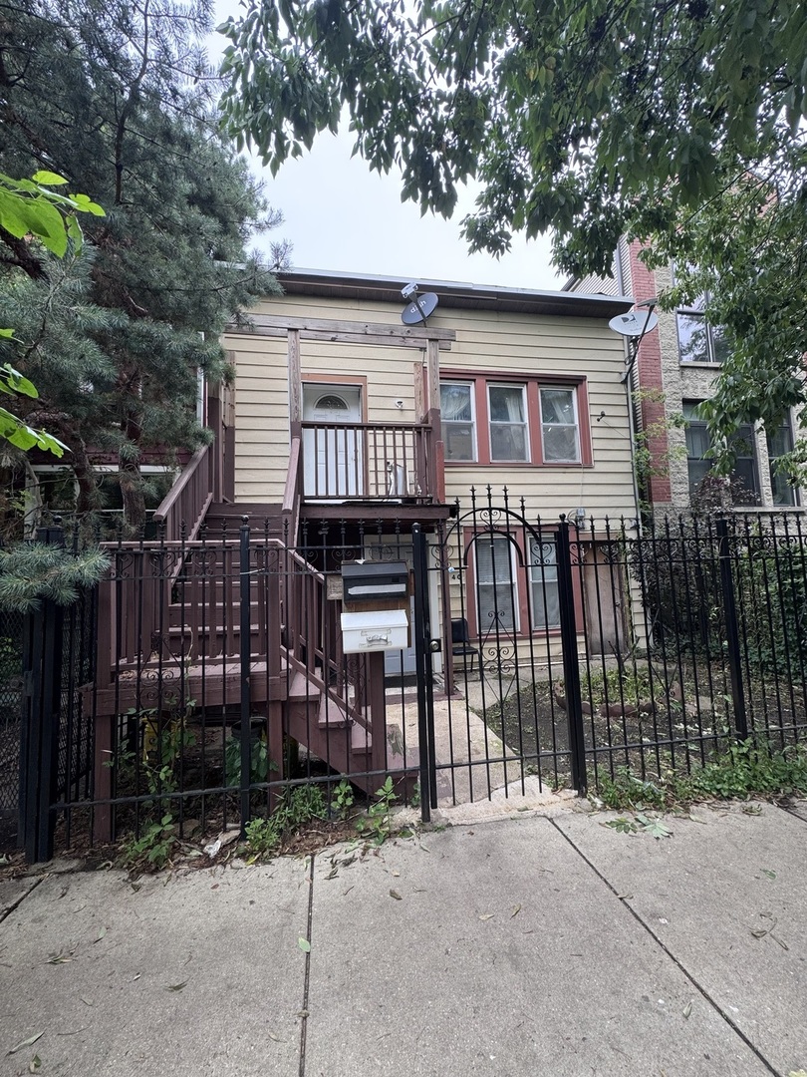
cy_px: 538
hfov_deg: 85.7
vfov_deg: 102.1
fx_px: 435
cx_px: 404
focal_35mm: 14
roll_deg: +1.7
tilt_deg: +3.8
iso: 64
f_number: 2.2
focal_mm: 2.22
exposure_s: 1/99
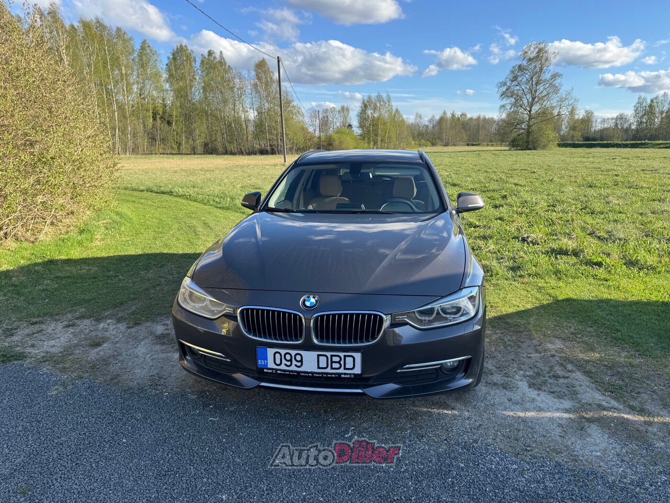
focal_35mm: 24
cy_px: 252
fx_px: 465
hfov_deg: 71.6
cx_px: 335
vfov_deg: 56.8
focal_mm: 6.76
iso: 80
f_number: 1.78
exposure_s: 1/1721
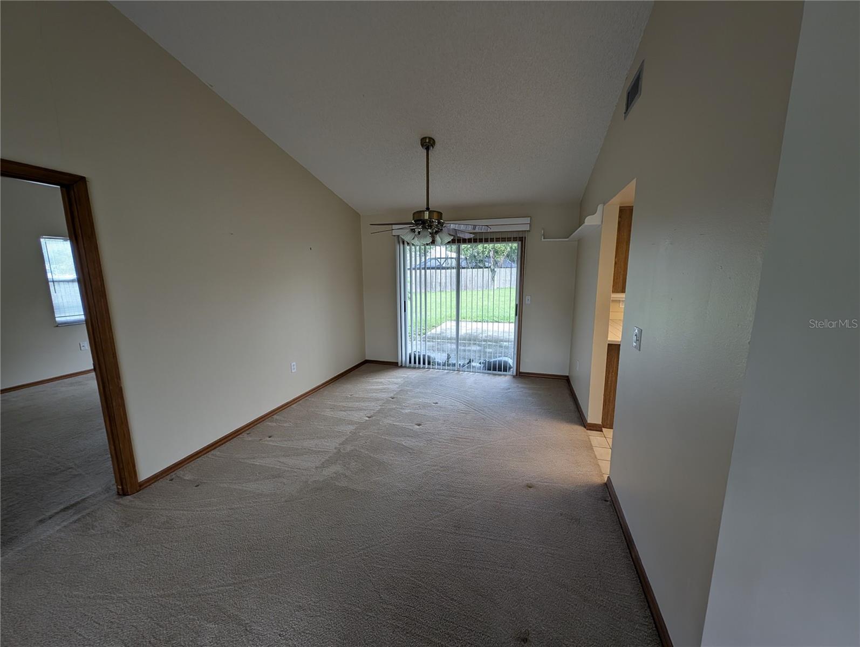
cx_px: 430
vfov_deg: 94.6
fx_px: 299
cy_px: 324
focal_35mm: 12
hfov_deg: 110.5
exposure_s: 1/40.7
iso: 38
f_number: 1.95
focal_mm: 2.23
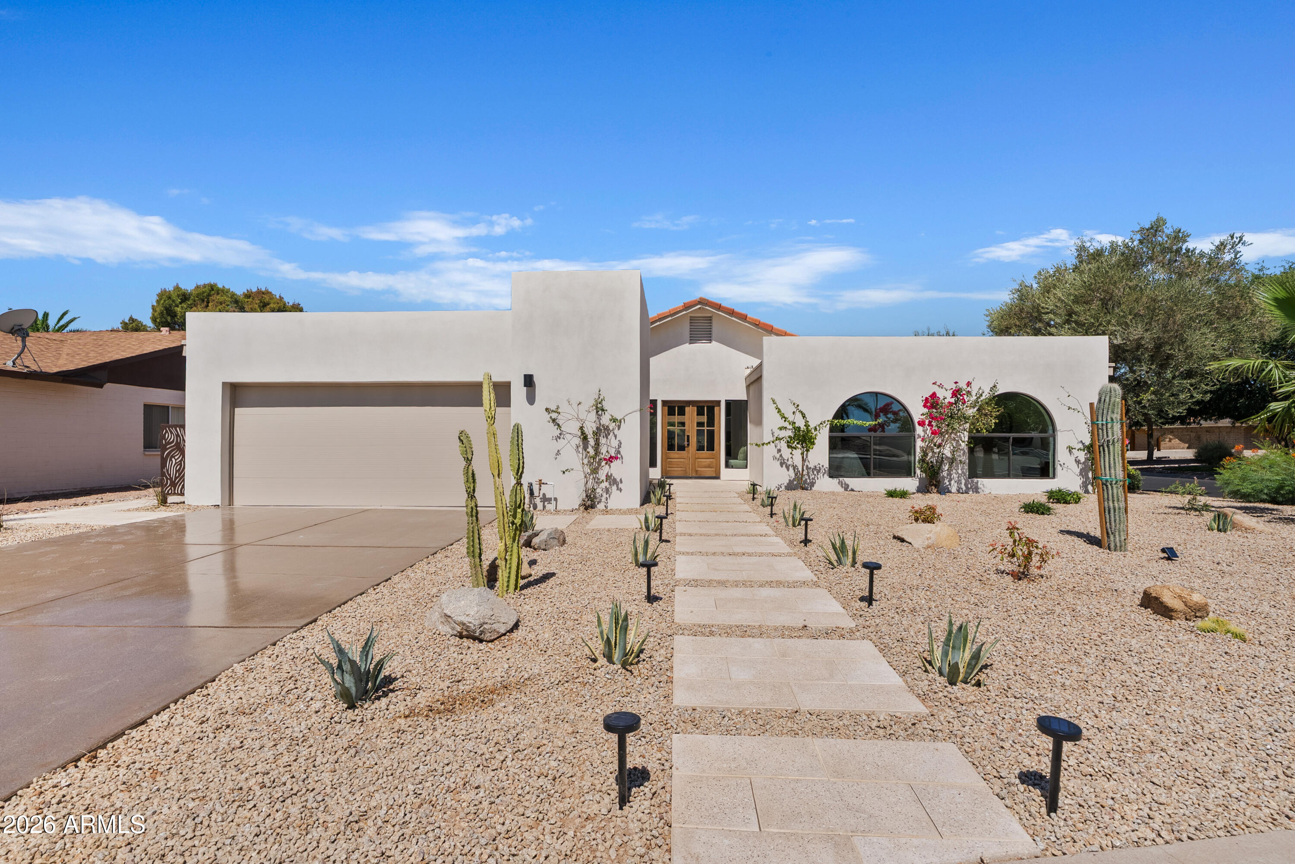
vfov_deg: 70.5
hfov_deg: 93.3
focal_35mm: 17
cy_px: 432
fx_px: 612
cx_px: 648
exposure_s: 1/100
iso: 100
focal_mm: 17
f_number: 8
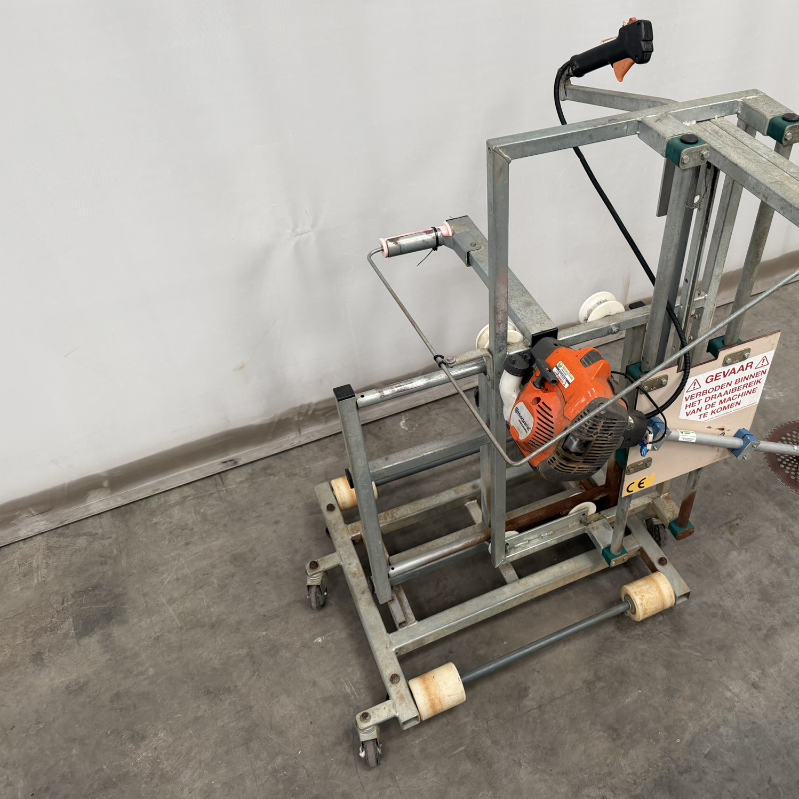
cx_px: 529
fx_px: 757
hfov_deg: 54.6
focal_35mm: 29
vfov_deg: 55.6
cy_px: 401
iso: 200
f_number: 1.78
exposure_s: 1/121
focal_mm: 6.76
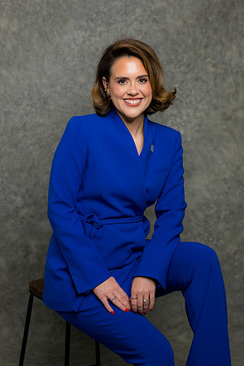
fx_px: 864
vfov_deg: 23.9
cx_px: 122
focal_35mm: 85
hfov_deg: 16.1
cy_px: 183
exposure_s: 1/200
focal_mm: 85
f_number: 5
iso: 125
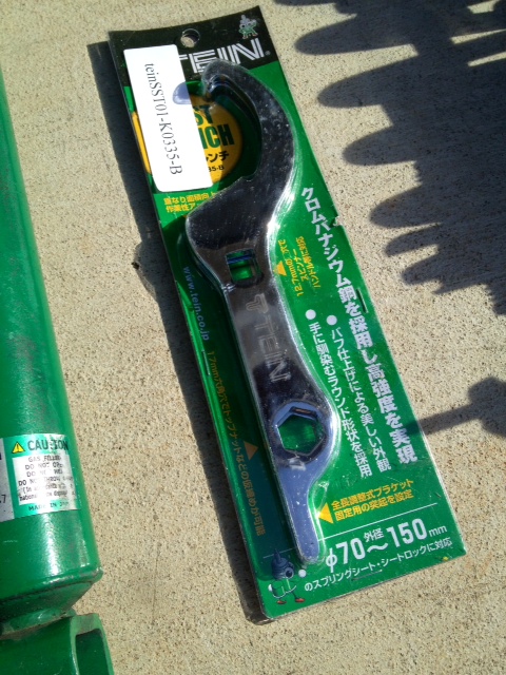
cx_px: 253
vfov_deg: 52.6
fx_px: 682
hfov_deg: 40.7
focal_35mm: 35
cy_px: 338
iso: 50
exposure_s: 1/1255
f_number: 2.4
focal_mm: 4.28
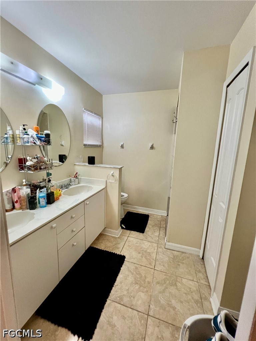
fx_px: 128
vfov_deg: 106.2
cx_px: 128
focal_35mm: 13
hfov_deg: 89.9
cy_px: 170
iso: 200
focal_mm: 1.57
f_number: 1.8
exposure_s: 1/60
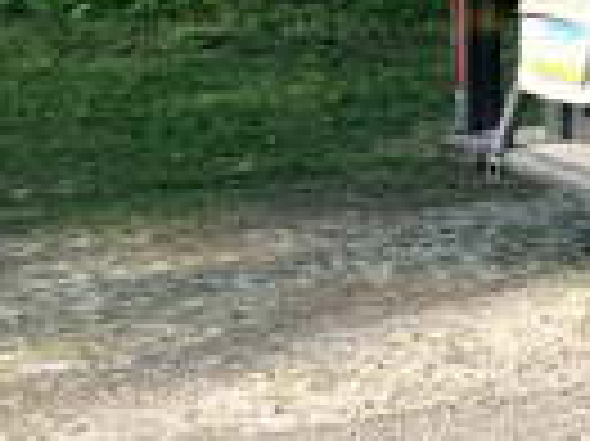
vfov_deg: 9.2
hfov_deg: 10.2
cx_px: 1572
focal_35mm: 159
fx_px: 2708
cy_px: -117
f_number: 1.8
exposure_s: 1/483
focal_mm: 4.25
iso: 25
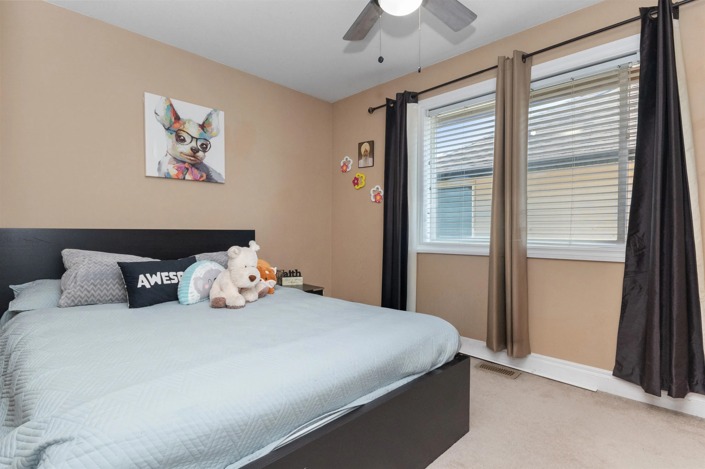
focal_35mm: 18
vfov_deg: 67.3
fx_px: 352
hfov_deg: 90.0
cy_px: 234
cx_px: 352
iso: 320
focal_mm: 12
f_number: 9
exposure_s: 1/60
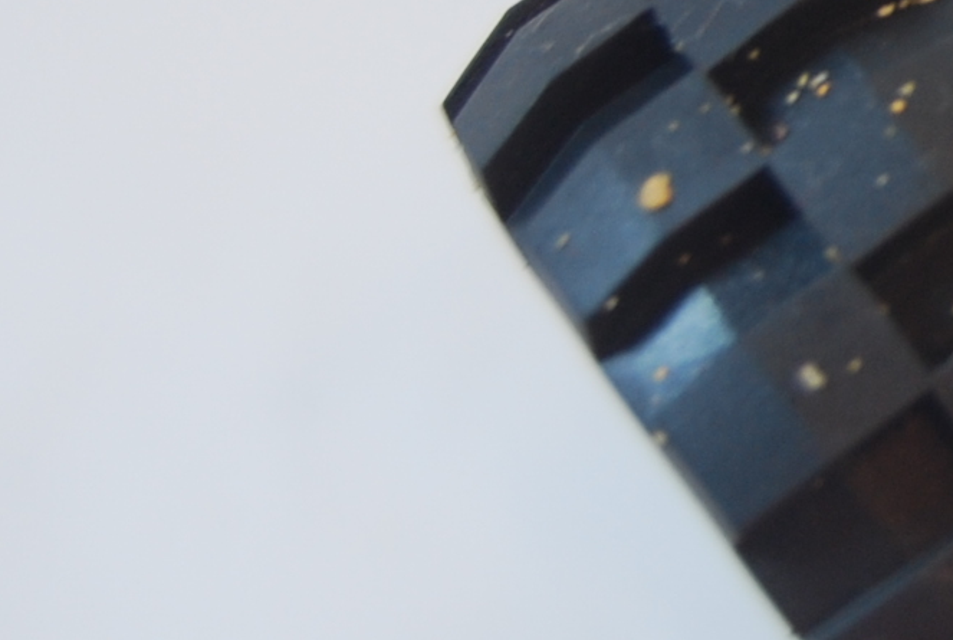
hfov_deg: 7.6
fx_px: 6950
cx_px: 1751
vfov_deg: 5.2
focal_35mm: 262
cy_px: -234
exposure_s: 1/60
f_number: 5.6
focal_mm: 40
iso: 200
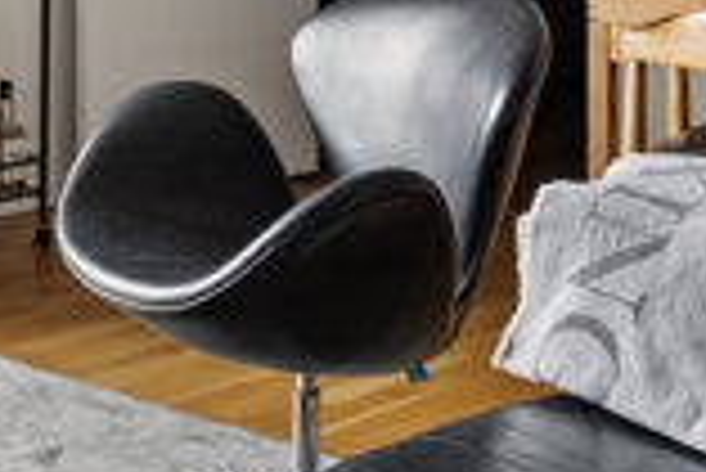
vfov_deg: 12.5
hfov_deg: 18.4
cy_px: -245
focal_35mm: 104
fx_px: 2042
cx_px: -184
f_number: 7.1
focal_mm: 13.6
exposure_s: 1/25
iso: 200
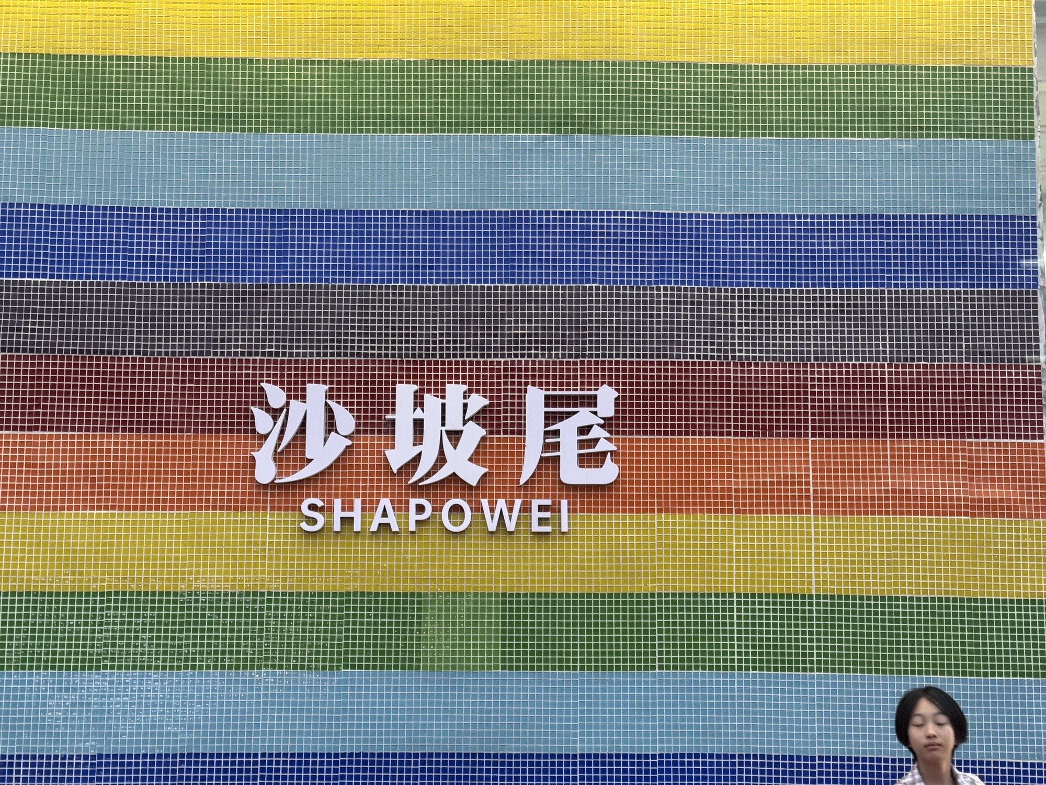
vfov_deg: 30.3
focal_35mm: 48
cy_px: 392
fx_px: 1450
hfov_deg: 39.7
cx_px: 523
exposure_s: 1/60
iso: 200
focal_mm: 6.76
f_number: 1.78
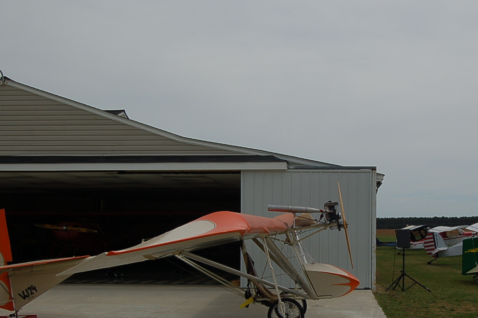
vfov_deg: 25.9
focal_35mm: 52
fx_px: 687
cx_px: 326
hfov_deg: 37.9
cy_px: 223
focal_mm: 23
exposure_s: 1/500
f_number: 11
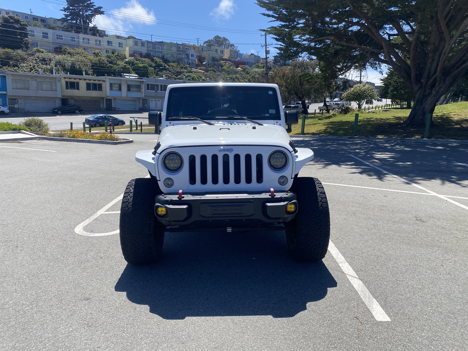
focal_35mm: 26
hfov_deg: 67.3
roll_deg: -1.9
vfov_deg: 53.1
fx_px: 352
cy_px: 176
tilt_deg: -11.7
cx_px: 234
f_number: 1.8
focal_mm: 4.25
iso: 32
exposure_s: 1/2513
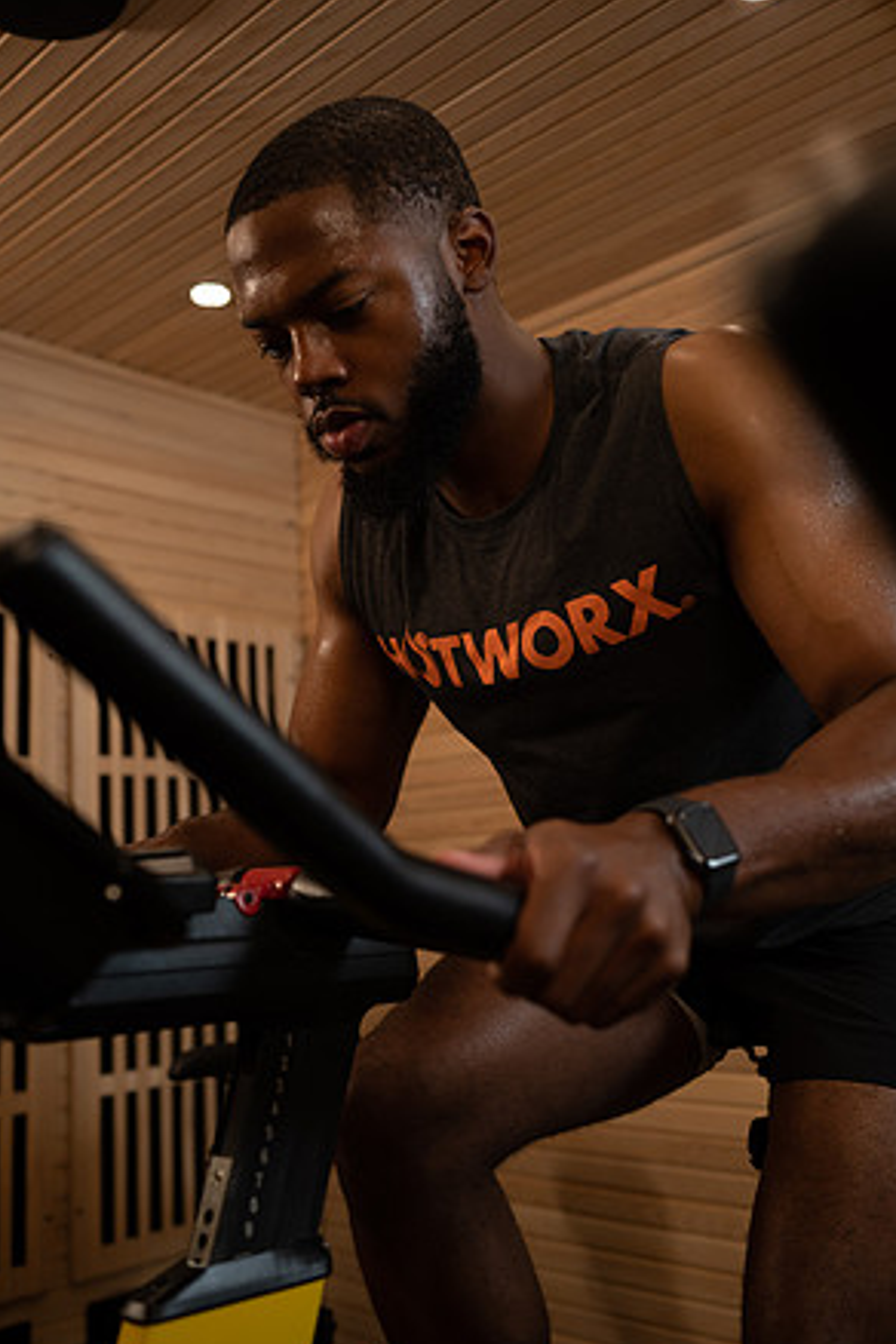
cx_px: 454
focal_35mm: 36
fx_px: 1344
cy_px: 681
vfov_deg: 53.1
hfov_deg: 36.9
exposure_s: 1/160
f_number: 2.8
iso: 400
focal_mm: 35
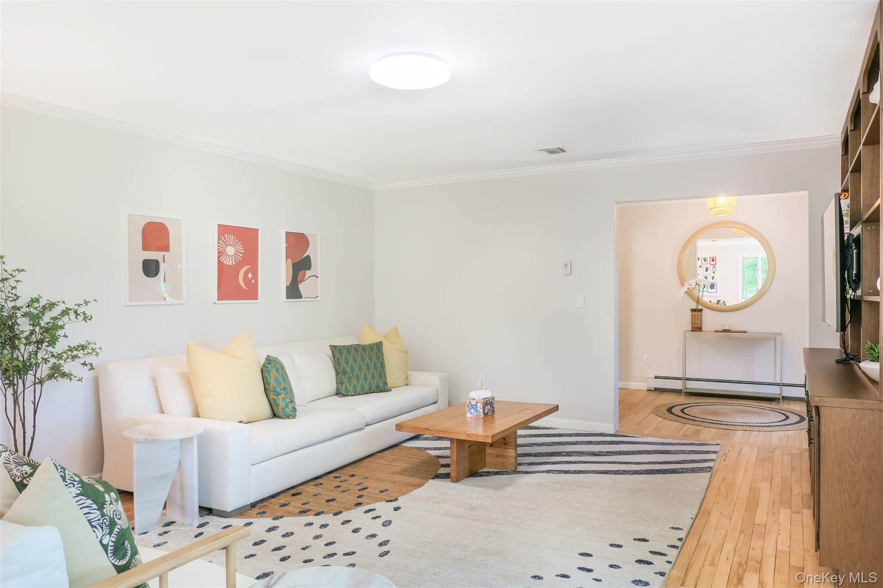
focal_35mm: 25
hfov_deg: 71.5
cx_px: 442
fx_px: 613
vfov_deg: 51.3
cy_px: 294
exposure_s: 1/10
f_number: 4.5
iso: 125
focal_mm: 8.8
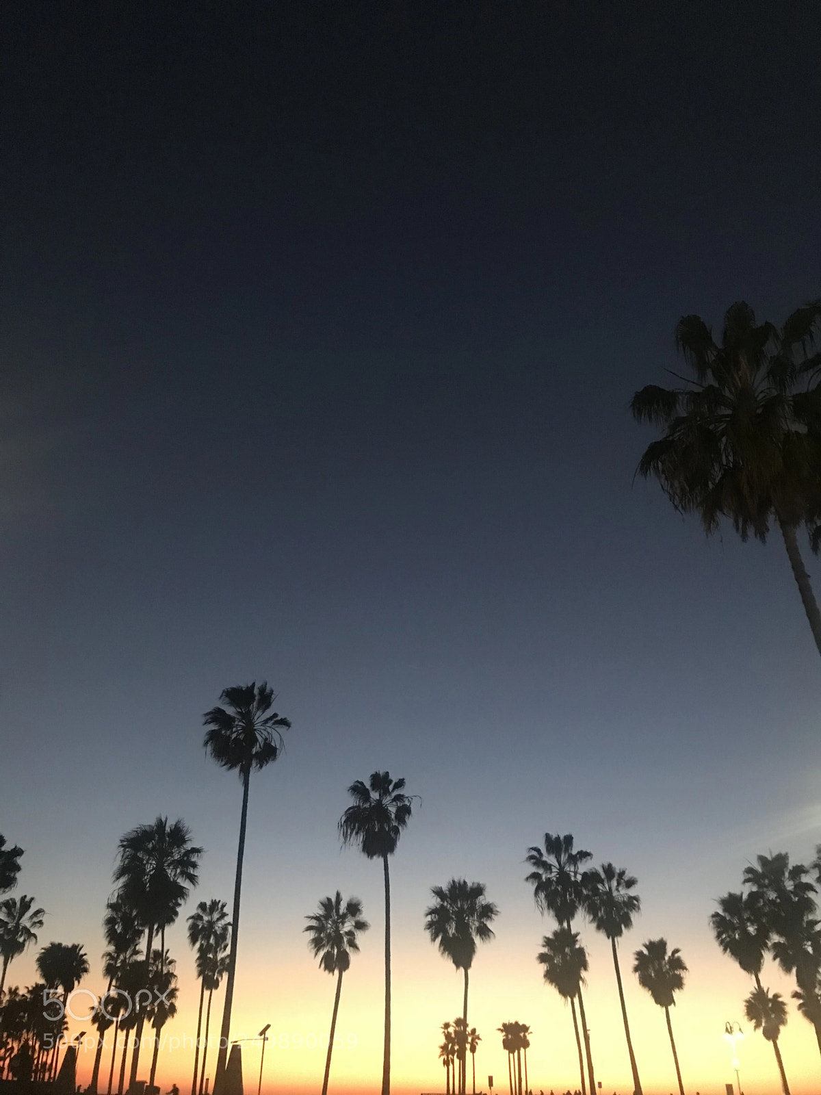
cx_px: 410
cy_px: 548
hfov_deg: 49.7
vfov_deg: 63.4
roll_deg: -0.6
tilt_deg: +32.2
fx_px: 885
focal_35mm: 28
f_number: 1.8
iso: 100
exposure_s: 1/4
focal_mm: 3.99
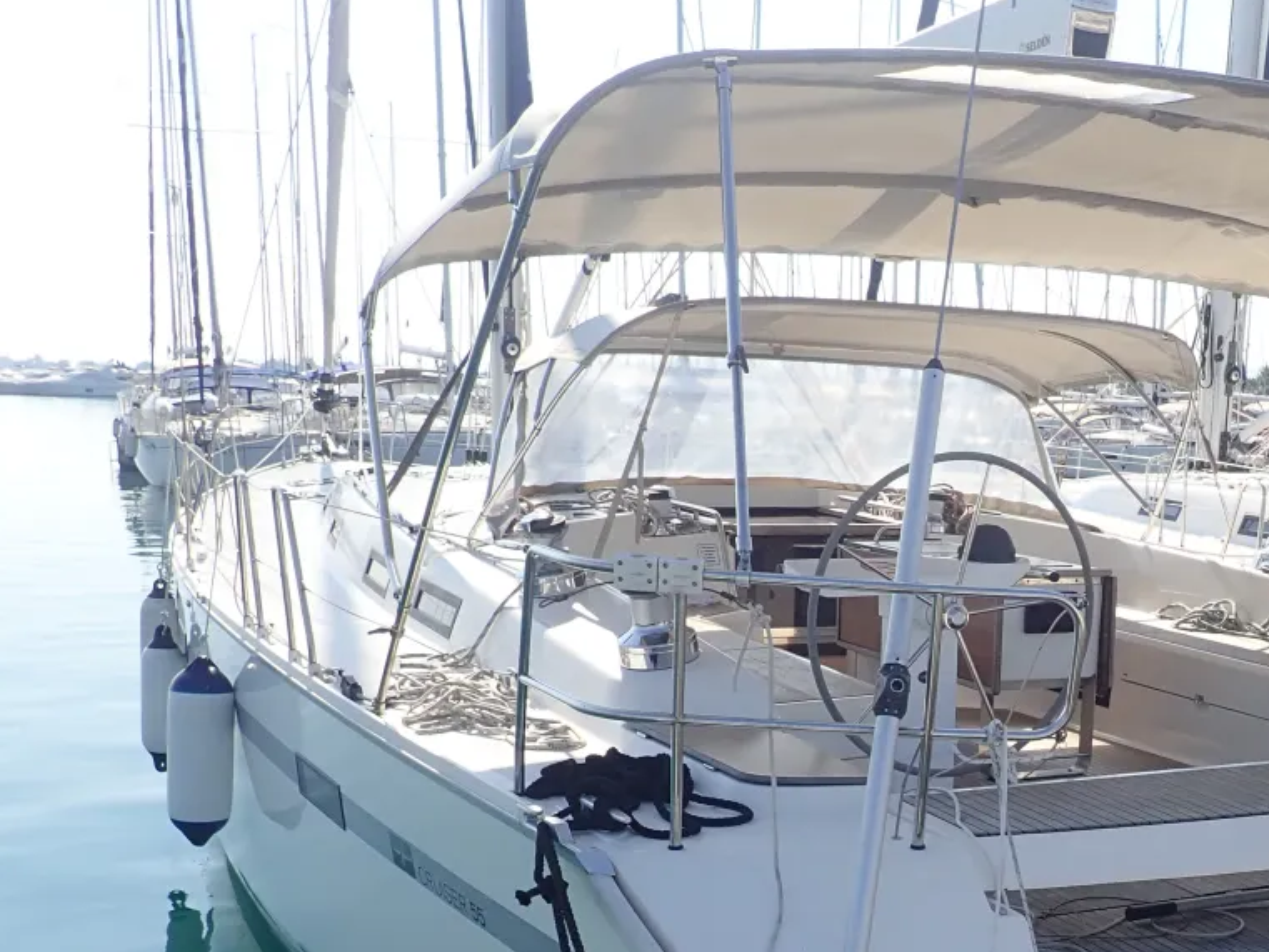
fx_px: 1687
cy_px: 794
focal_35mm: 46
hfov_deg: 40.2
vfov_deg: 30.6
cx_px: 934
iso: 100
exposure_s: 1/1000
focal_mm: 4.5
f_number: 2.8
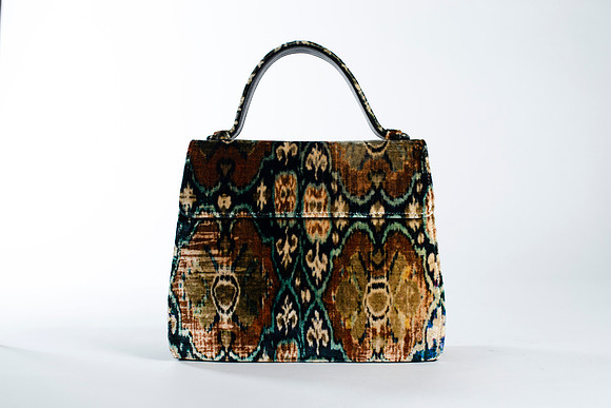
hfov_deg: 39.4
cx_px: 306
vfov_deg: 26.8
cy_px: 204
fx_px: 854
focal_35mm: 50
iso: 200
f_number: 7.1
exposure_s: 1/200
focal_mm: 50
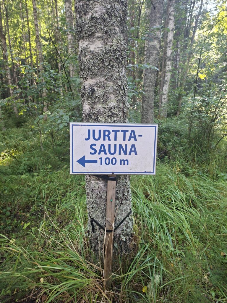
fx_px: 201
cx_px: 114
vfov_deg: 73.9
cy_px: 152
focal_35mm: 23
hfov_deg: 58.9
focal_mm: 5.54
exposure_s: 1/100
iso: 100
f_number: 1.8
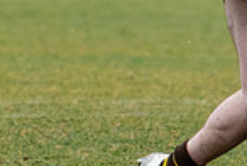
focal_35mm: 2446
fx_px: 16816
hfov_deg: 0.8
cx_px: 242
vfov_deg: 0.6
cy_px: -123
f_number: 4
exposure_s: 1/800
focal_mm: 200
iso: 450
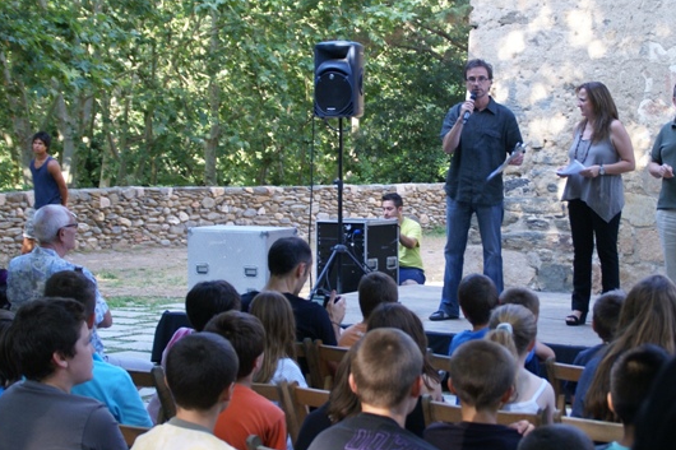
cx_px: 392
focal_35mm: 87
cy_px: 206
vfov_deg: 15.7
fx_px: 1633
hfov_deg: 23.4
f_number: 5
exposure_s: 1/60
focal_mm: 30
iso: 100
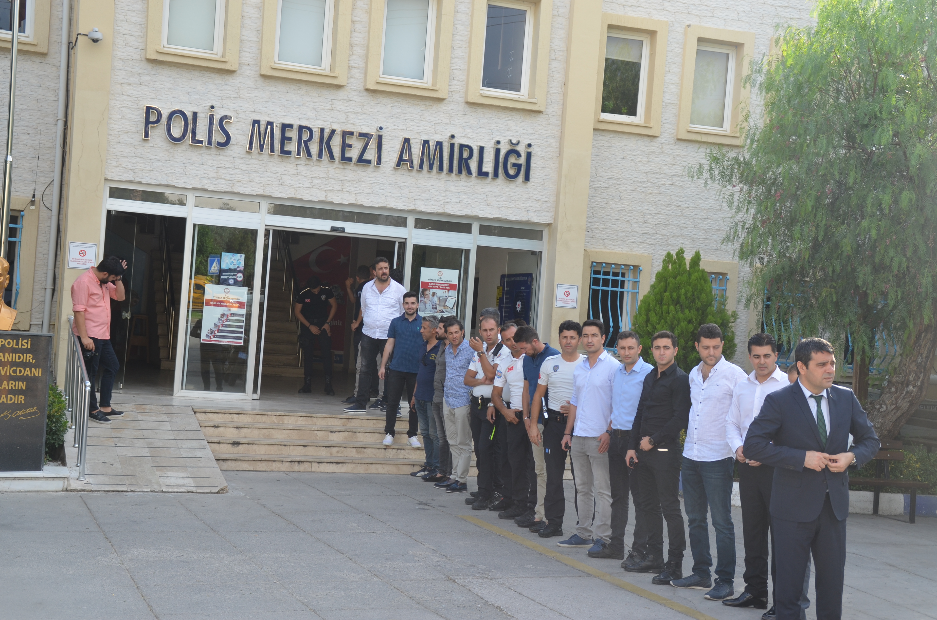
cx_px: 468
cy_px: 310
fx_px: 1364
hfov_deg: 37.9
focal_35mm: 52
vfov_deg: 25.6
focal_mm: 35
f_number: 7.1
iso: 200
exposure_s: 1/200
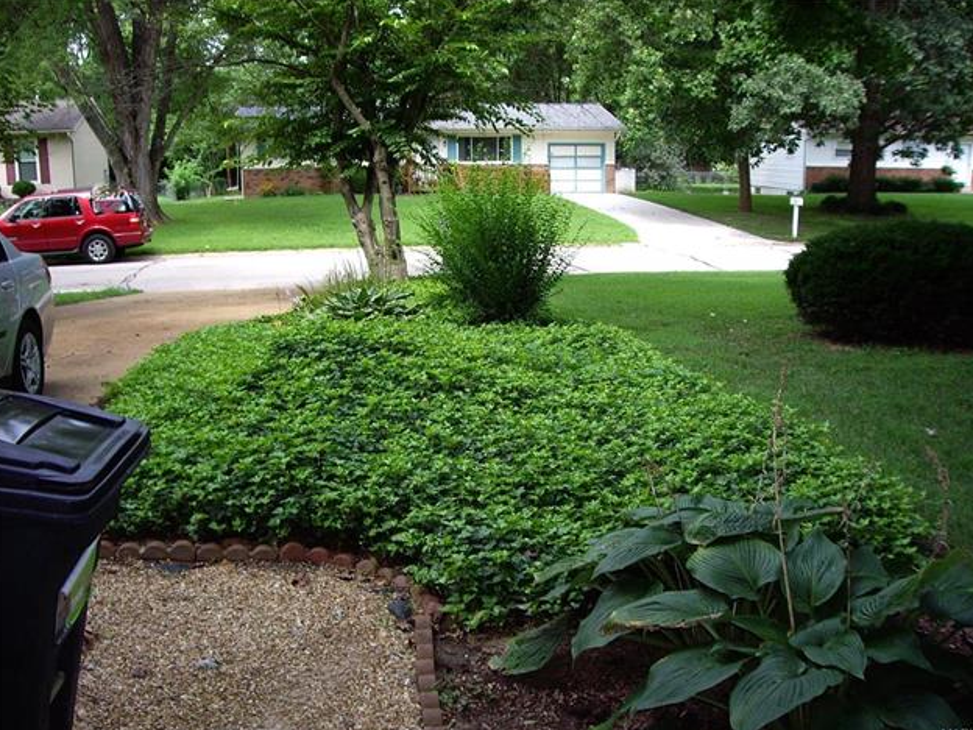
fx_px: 1096
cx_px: 488
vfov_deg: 36.8
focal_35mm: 39
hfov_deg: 47.9
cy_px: 370
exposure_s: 1/125
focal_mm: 6.2
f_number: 4.3
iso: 100
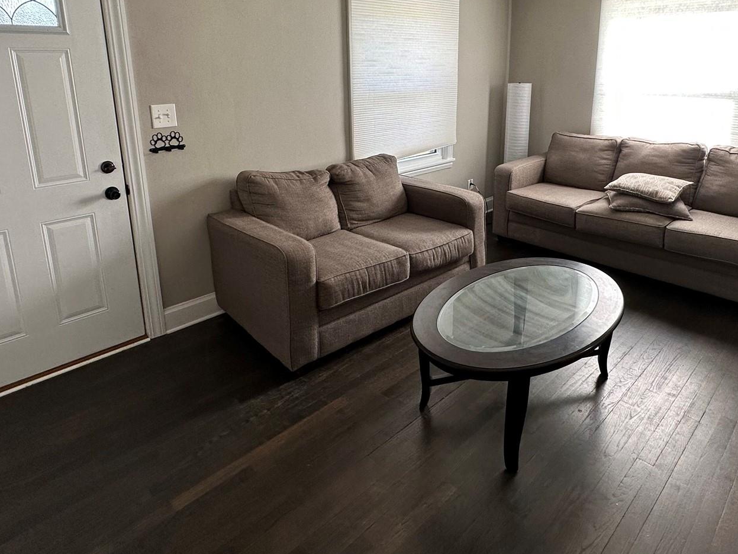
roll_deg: +1.1
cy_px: 173
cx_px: 384
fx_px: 490
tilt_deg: -13.3
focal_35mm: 23
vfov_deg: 57.2
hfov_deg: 73.9
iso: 100
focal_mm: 2.22
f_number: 2.2
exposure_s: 1/99
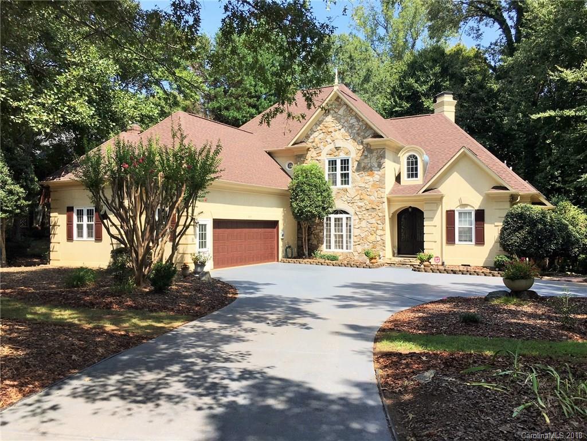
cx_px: 294
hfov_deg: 61.7
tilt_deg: +1.6
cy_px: 220
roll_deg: +0.0
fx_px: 492
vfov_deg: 48.2
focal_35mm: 29
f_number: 2.2
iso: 25
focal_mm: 4.15
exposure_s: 1/836
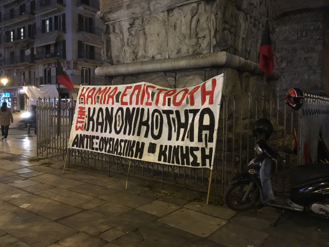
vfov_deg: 48.2
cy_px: 124
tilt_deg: -1.7
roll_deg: +0.1
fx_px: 276
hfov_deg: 61.7
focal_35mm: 29
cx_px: 164
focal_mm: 4.15
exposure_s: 1/17
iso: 400
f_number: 2.2
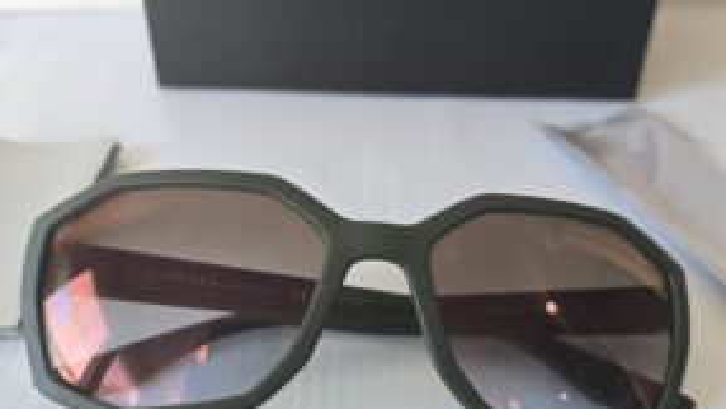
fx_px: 674
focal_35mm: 35
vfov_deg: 33.7
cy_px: 203
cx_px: 378
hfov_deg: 56.6
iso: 200
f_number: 1.8
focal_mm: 5.4
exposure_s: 1/120
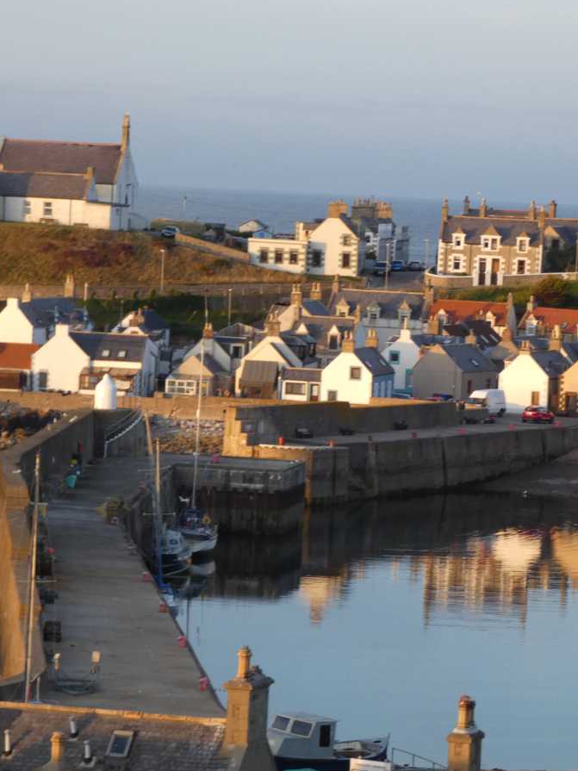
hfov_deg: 8.2
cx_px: 413
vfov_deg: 10.9
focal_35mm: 181
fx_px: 4031
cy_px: 385
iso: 160
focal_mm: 24.2
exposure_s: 1/80
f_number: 5.3
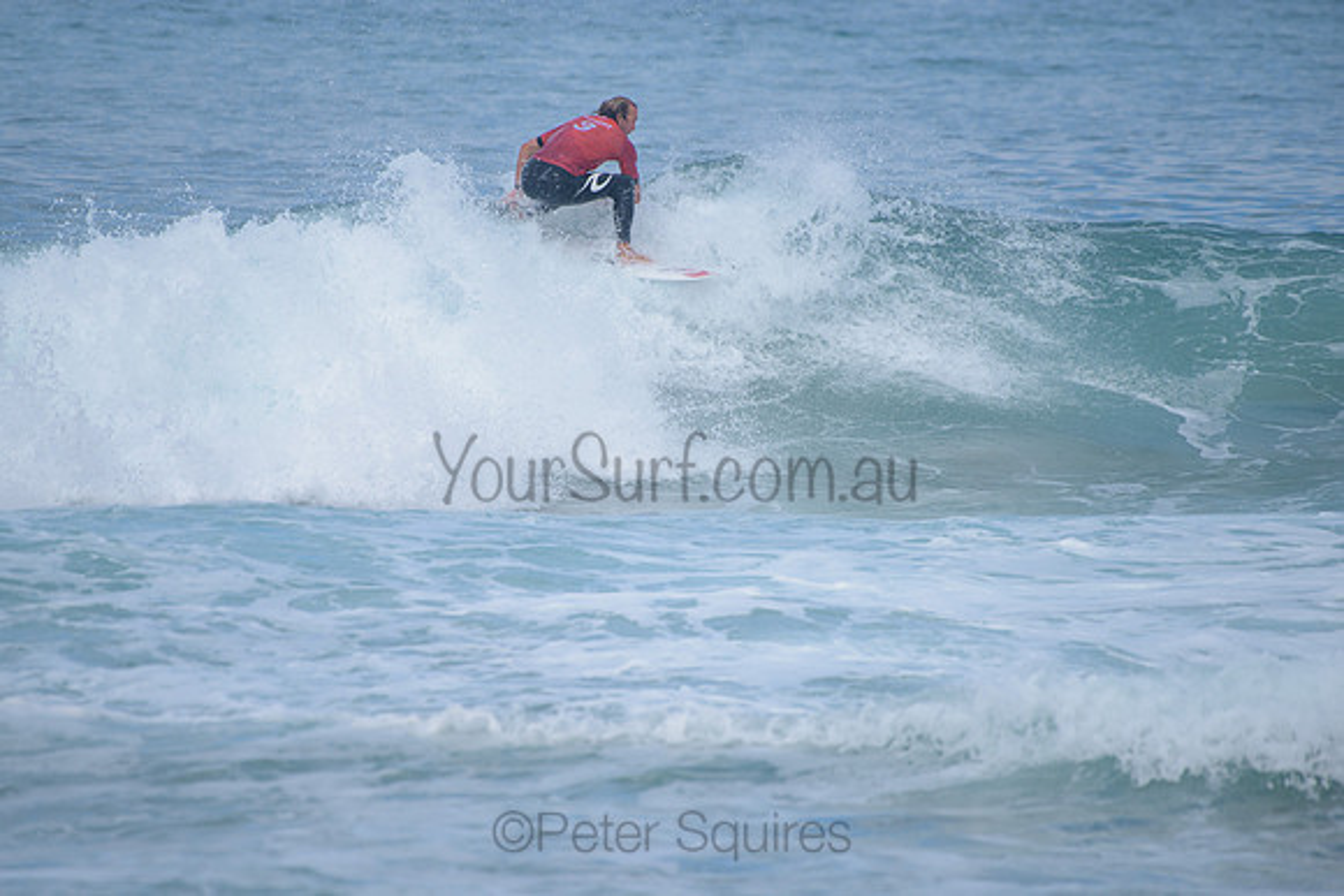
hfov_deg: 3.7
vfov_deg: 2.5
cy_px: 420
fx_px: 20595
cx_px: 621
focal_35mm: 552
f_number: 5.6
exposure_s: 1/2000
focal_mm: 500
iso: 320
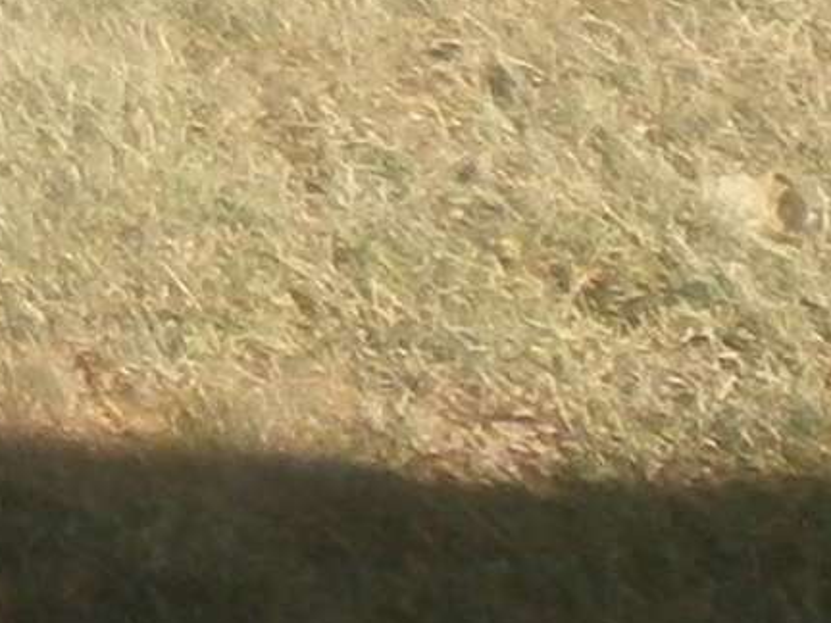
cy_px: -1242
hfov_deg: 8.5
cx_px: -1752
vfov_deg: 7.0
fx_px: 4609
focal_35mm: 192
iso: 100
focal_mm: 4.8
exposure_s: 1/640
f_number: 2.9
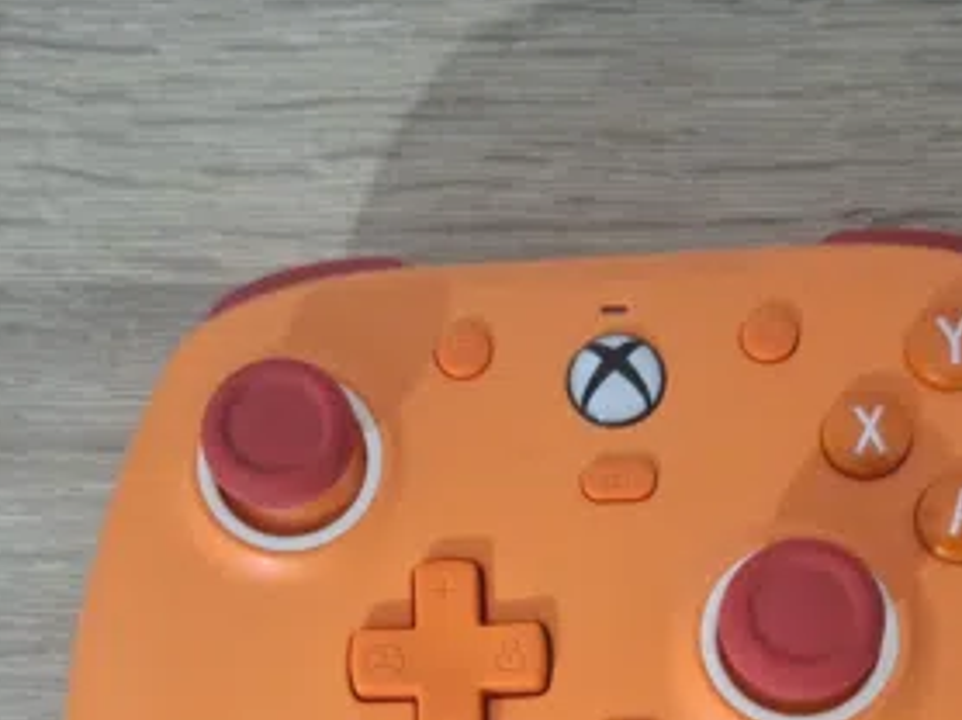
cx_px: 512
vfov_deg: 25.8
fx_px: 1472
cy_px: 751
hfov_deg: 36.2
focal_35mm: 53
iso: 320
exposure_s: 1/33
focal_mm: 5.54
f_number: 1.8
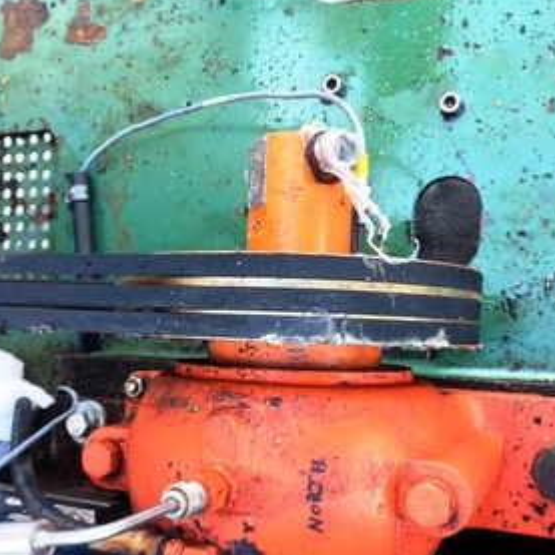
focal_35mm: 37
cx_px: 279
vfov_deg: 44.6
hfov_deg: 44.9
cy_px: 347
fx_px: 671
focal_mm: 4.15
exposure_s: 1/120
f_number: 2.2
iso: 40
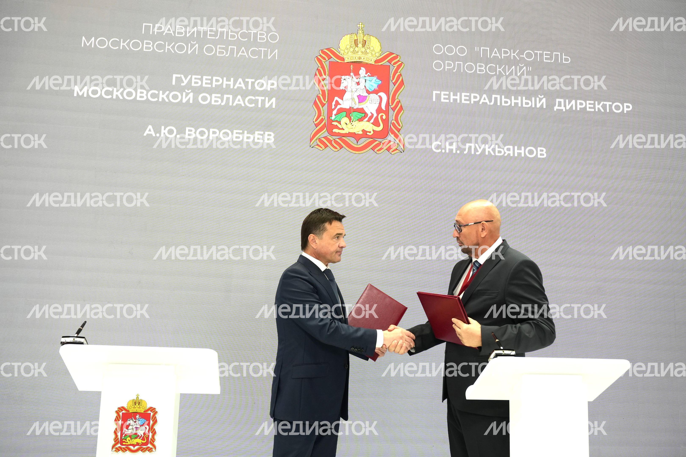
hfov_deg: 58.7
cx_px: 343
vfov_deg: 41.1
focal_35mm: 32
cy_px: 228
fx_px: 610
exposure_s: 1/125
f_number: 4.5
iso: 1000
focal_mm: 32
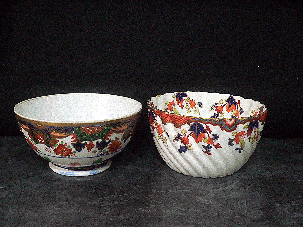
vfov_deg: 39.7
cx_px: 152
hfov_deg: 51.4
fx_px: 315
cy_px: 114
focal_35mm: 36
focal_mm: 6
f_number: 2.8
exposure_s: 1/20
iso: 400
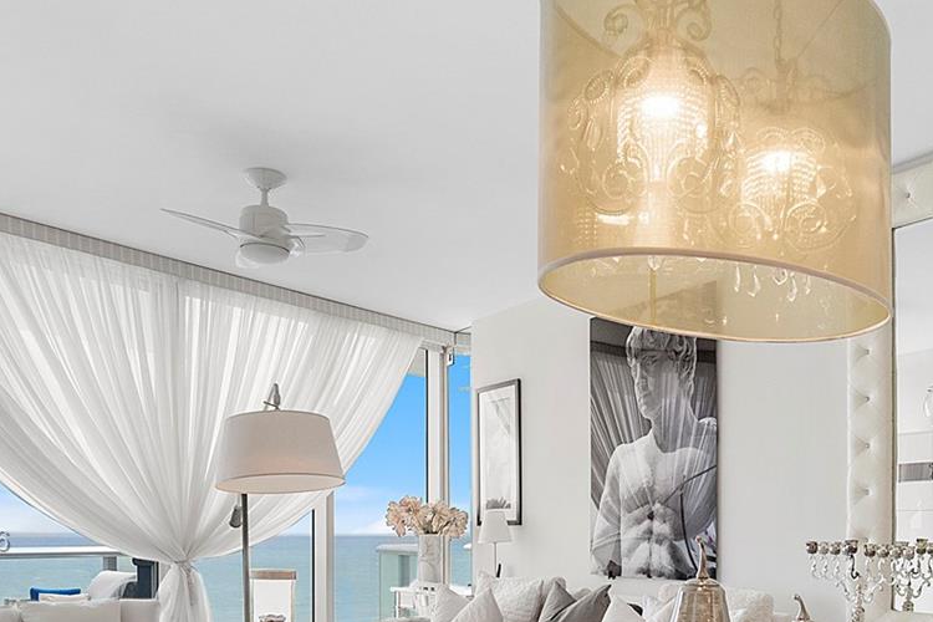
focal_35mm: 32
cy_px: 542
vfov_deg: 38.7
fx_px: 829
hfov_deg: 57.5
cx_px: 617
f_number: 7.1
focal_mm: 10
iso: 250
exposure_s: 1/100
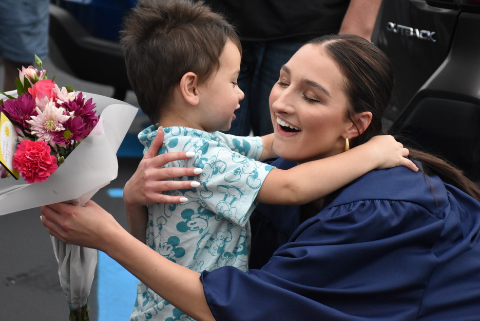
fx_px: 1534
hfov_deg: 17.8
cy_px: 155
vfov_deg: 11.9
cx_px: 232
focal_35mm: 115
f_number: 5
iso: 3200
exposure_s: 1/500
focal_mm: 70
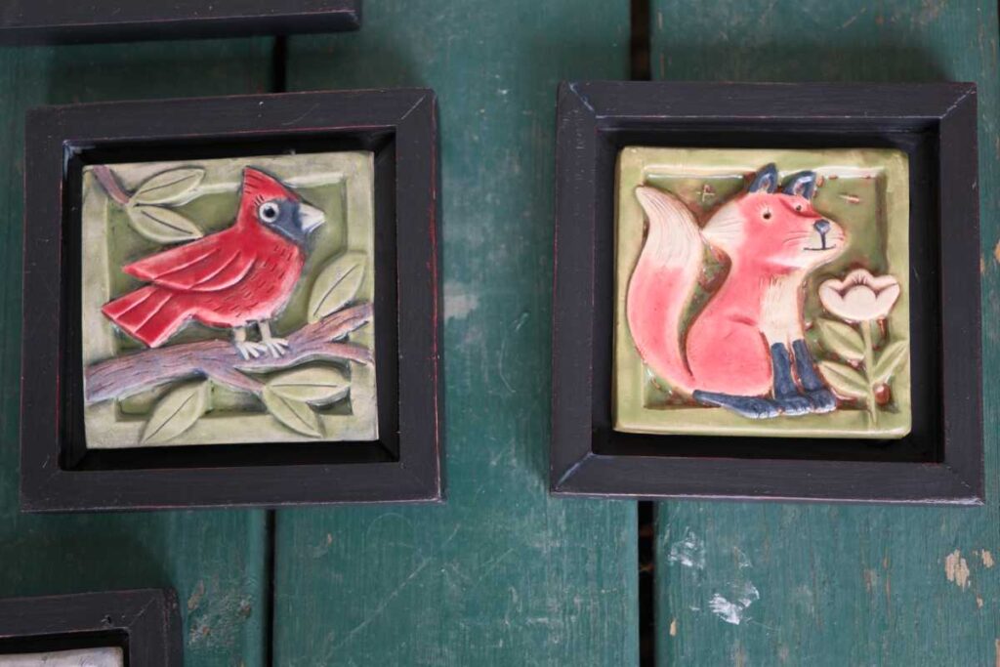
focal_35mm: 49
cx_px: 500
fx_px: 1361
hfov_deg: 40.3
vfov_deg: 27.5
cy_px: 334
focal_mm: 32.9
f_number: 1.8
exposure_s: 1/120
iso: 250
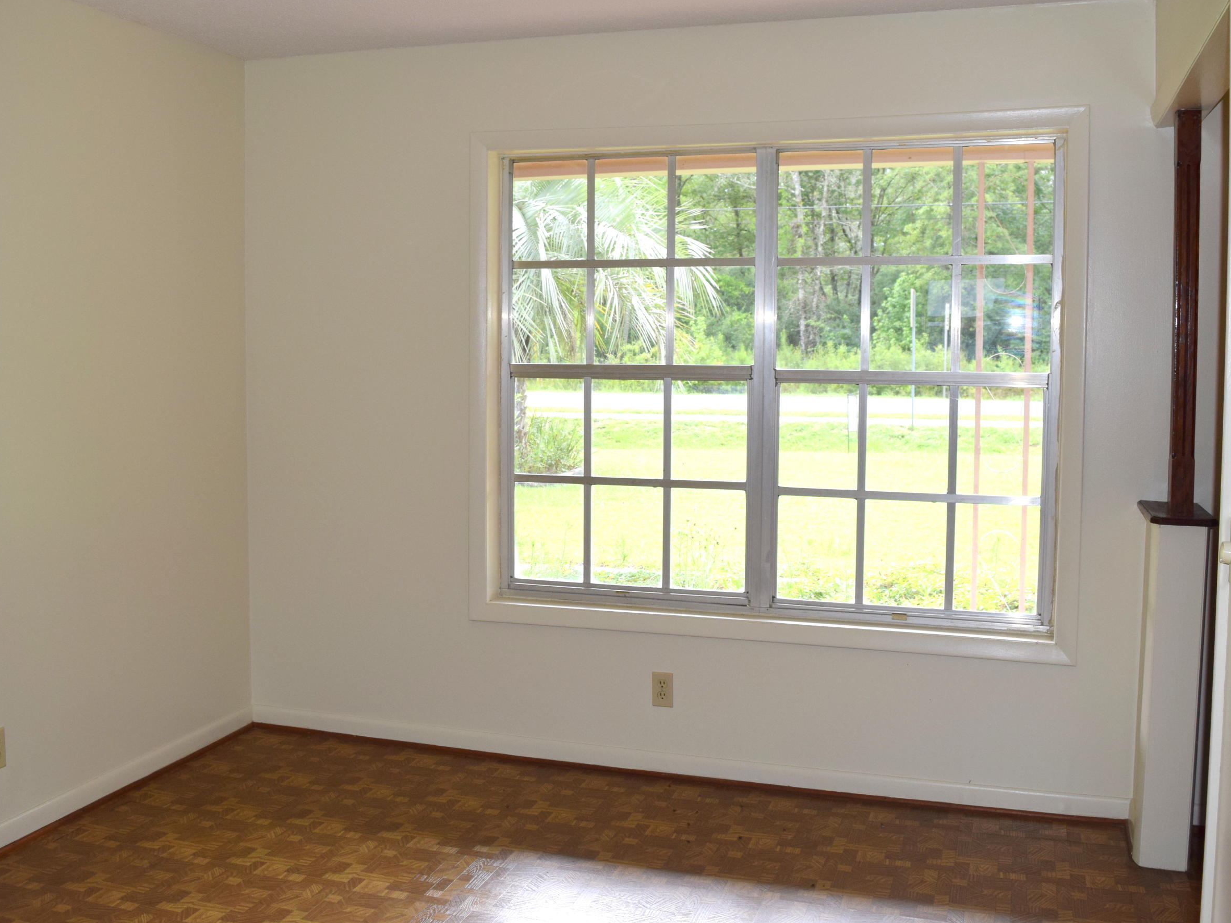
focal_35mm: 33
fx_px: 1174
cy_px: 407
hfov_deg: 55.4
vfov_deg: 42.9
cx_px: 609
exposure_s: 1/125
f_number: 5.6
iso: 560
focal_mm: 18
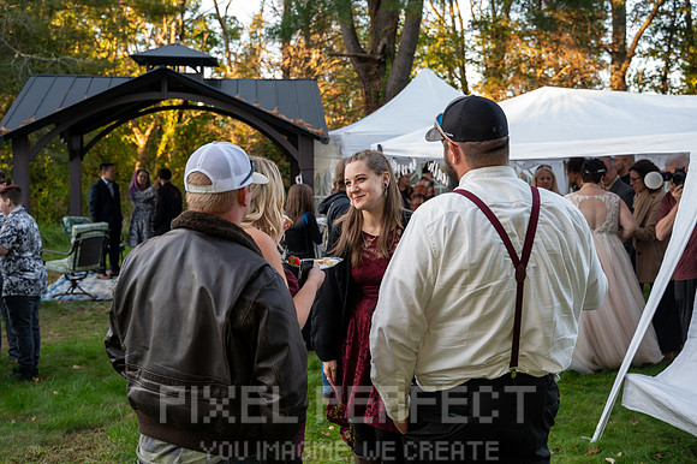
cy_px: 232
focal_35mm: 45
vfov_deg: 29.8
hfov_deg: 43.6
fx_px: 871
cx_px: 348
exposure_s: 1/200
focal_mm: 45
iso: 640
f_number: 4
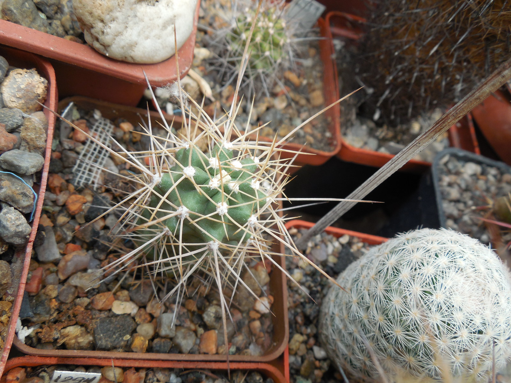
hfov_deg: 58.4
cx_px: 256
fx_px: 458
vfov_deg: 45.4
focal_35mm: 31
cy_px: 192
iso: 125
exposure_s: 1/100
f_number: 3.6
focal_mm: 5.6
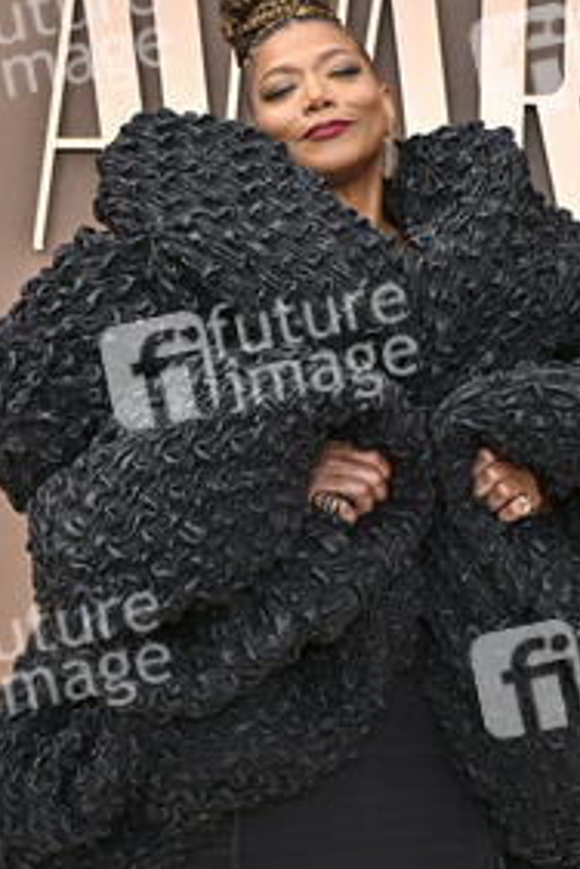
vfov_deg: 18.2
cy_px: 512
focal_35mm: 112
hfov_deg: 12.2
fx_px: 2706
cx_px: 349
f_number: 10
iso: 400
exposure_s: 1/320
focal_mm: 79
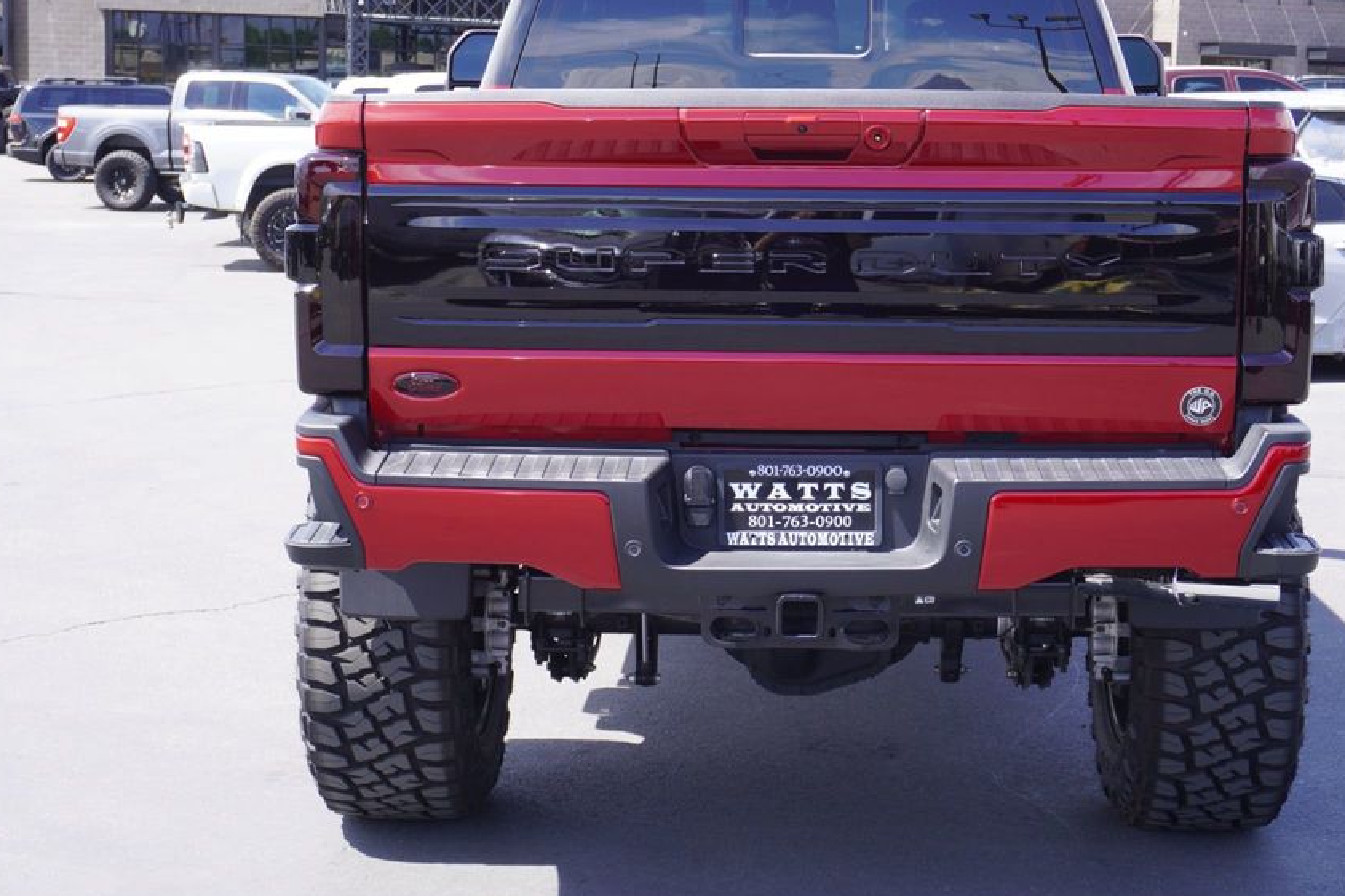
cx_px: 749
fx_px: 2114
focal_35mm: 57
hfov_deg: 35.2
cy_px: 363
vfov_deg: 23.9
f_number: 7.1
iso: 100
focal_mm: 31
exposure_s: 1/80
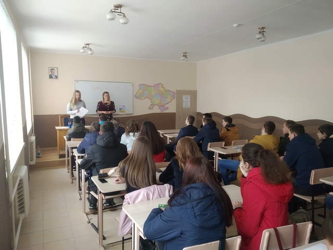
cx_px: 166
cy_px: 125
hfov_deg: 67.3
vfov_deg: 53.1
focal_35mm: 26
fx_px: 250
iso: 160
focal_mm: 3.82
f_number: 2.2
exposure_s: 1/33
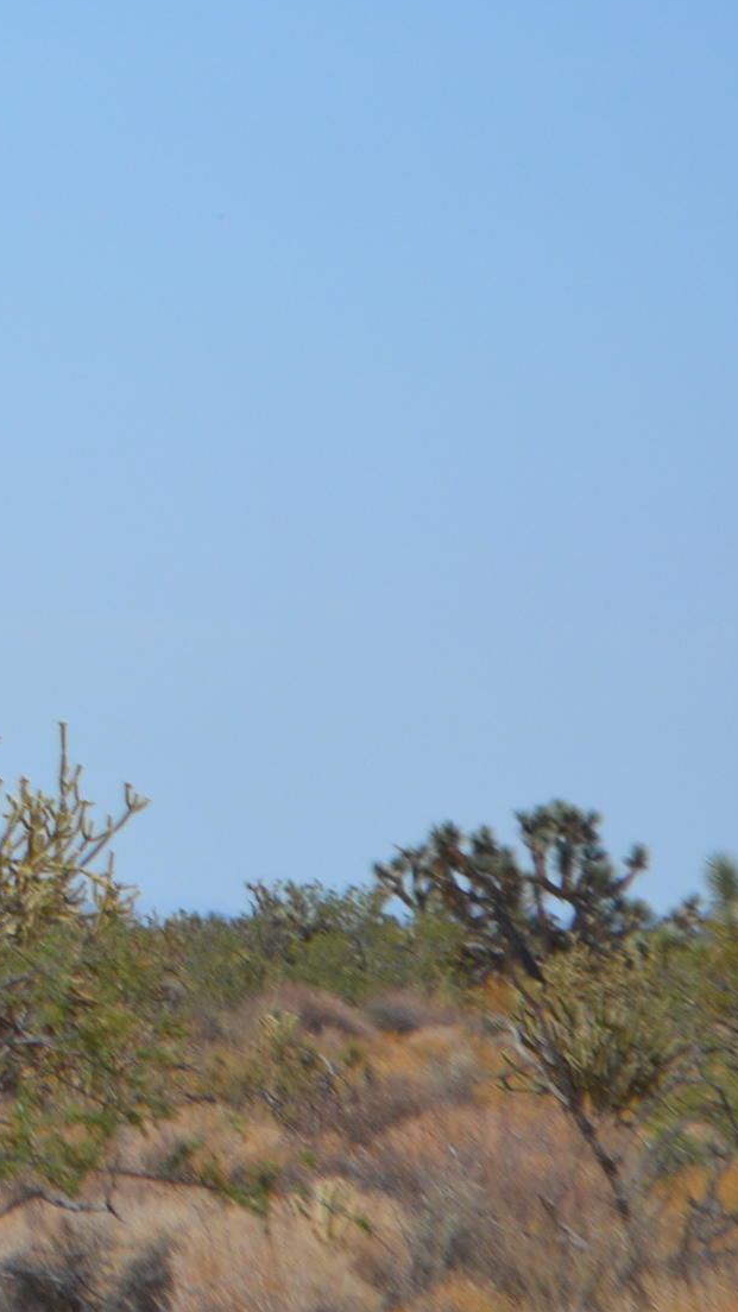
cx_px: -939
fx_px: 8155
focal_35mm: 234
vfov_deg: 9.2
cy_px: 600
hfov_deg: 5.1
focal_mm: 55
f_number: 8
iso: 400
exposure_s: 1/2000
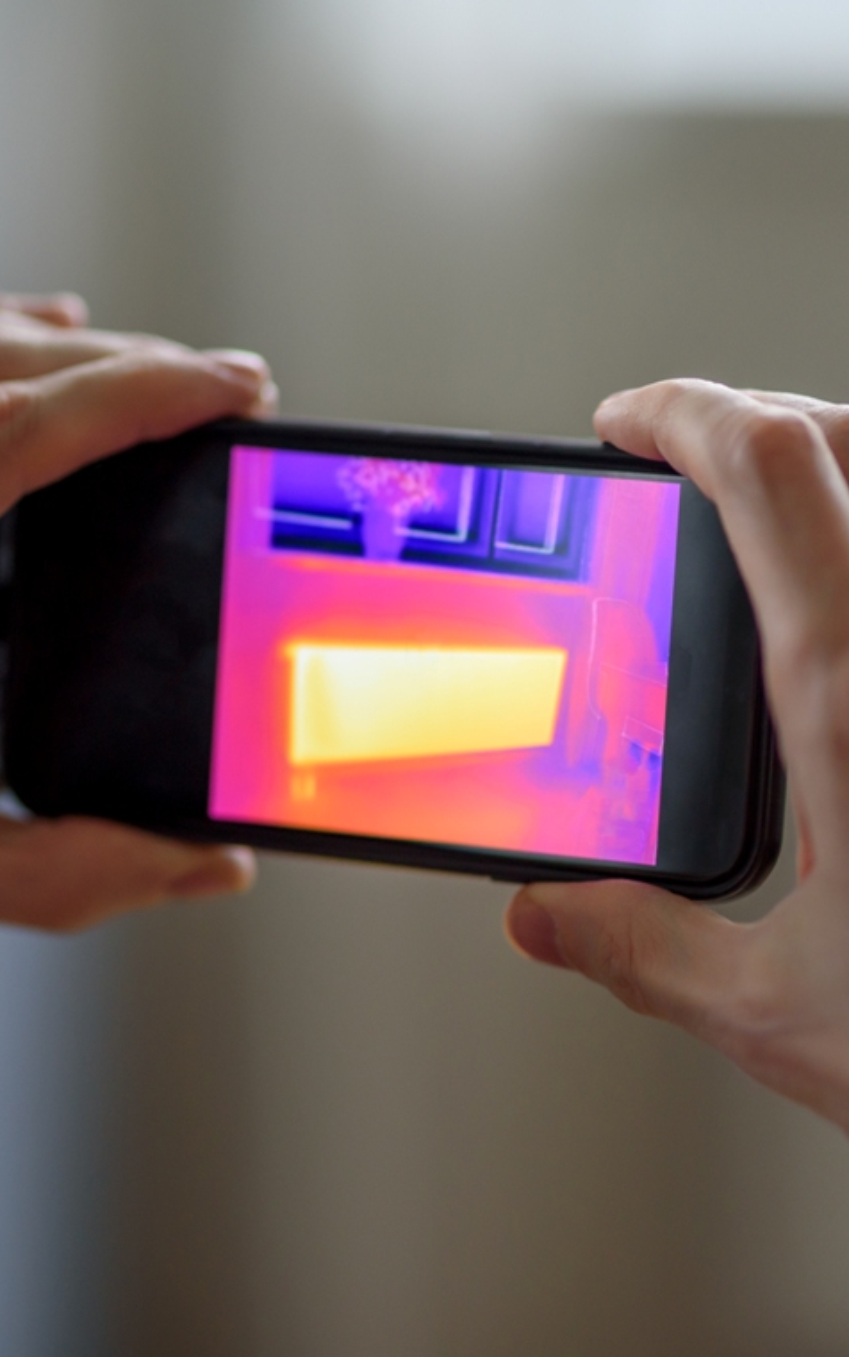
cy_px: 679
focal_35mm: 131
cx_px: 624
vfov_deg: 15.9
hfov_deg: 10.0
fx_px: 4847
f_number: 1.8
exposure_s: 1/80
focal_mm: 85
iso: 320
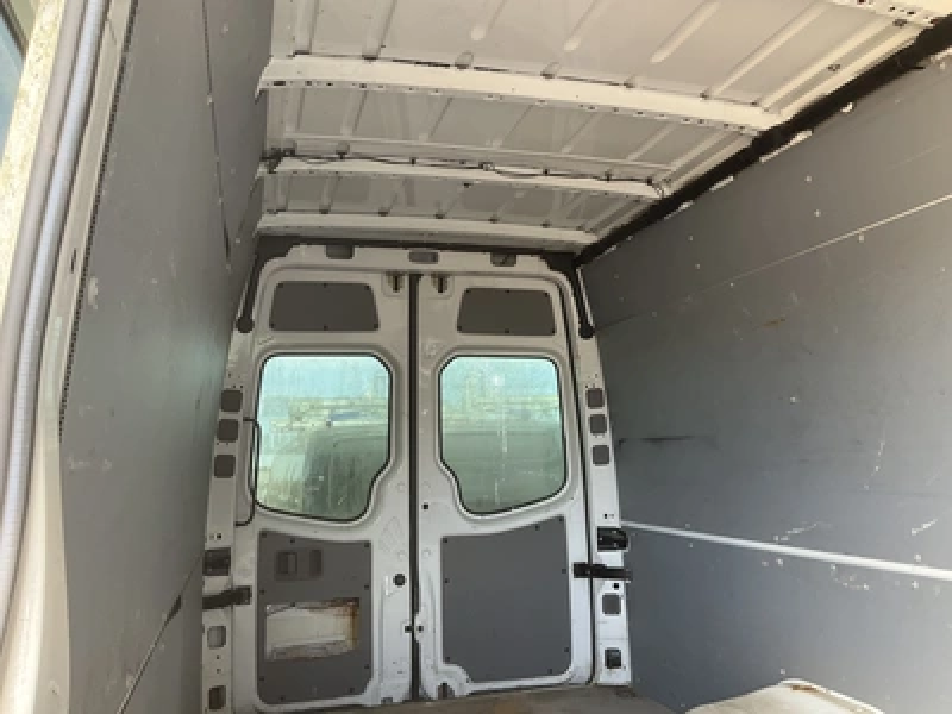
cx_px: 476
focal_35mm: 29
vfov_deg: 48.2
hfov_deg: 61.7
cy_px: 357
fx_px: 798
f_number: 1.8
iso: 64
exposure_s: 1/96
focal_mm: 3
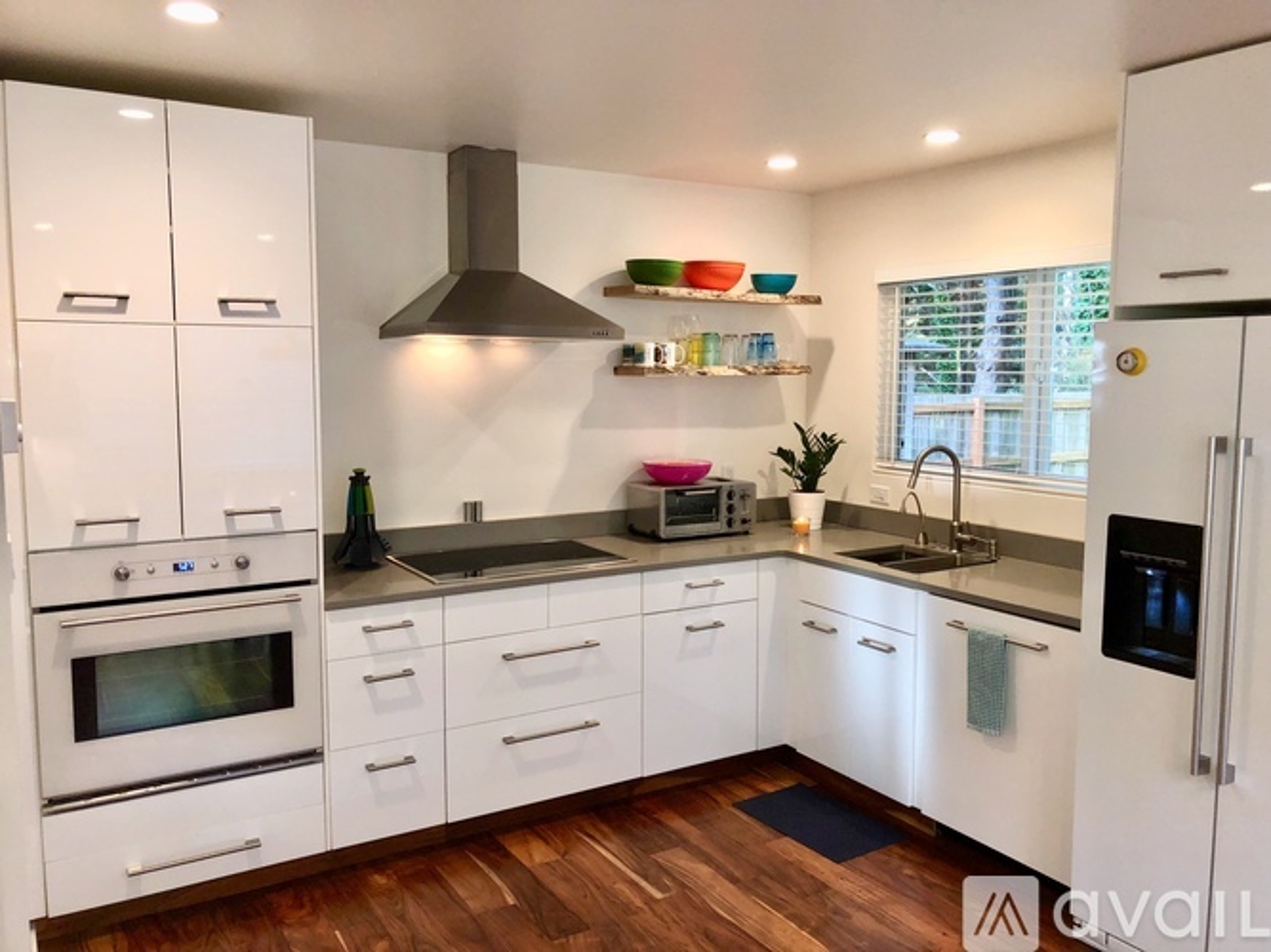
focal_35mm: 28
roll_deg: +0.0
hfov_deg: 63.5
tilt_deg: -4.8
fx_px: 1028
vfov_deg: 49.7
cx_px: 636
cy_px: 476
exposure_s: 1/66
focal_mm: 3.99
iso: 64
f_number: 1.8
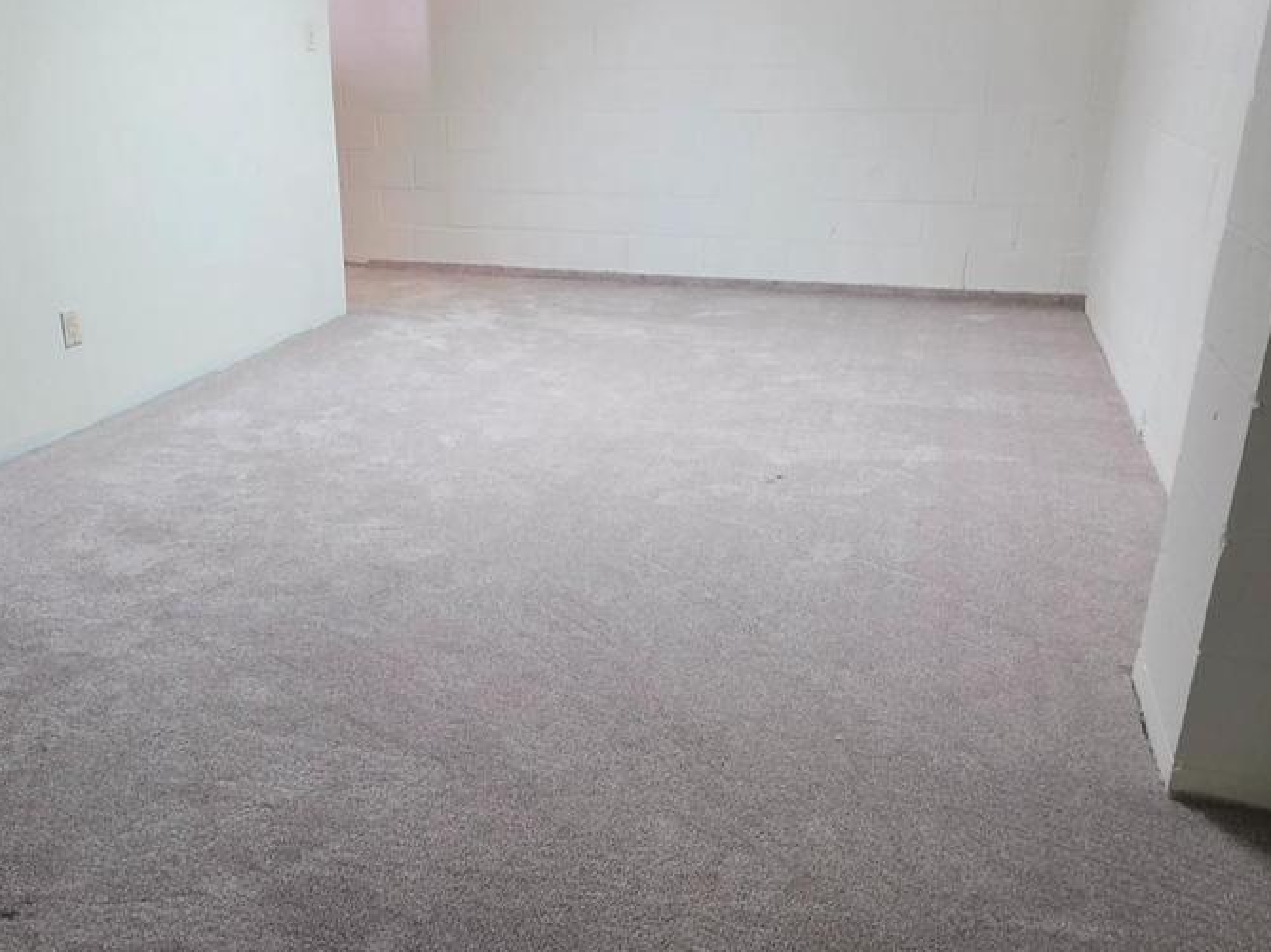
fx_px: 1028
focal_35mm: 28
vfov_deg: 49.7
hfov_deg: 62.6
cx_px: 477
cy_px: 473
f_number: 1.9
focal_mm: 2.2
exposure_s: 1/60
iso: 250
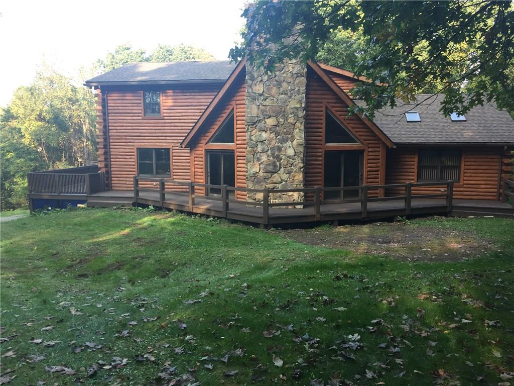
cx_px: 257
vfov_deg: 48.2
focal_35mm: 29
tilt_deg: -7.1
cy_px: 193
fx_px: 431
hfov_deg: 61.7
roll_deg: -0.9
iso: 40
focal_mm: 4.15
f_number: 2.2
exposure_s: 1/120
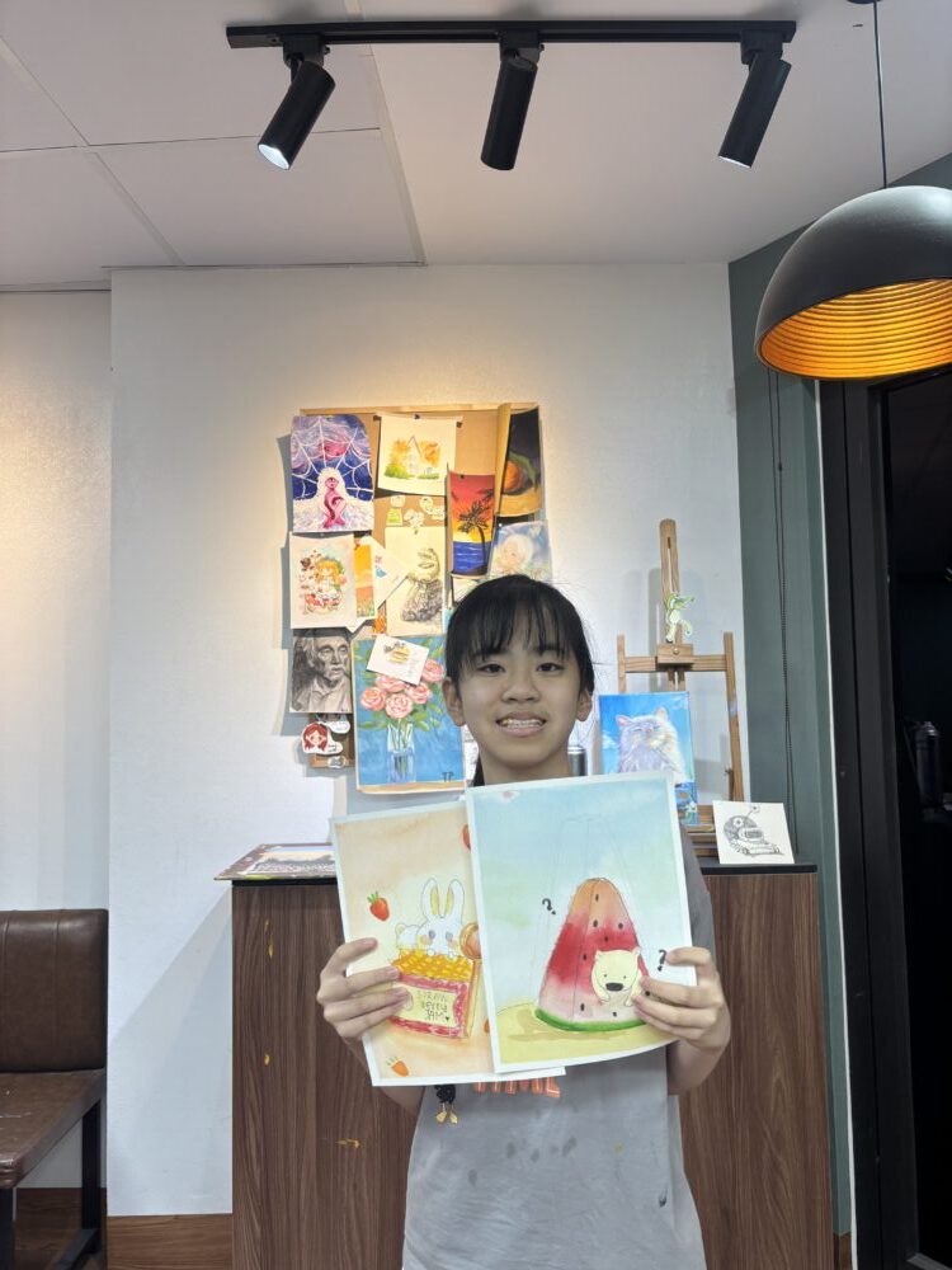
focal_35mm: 26
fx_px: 953
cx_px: 476
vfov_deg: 67.3
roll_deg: -0.1
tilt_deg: +3.7
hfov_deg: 53.1
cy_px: 635
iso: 50
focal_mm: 5.96
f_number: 1.6
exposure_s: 1/100
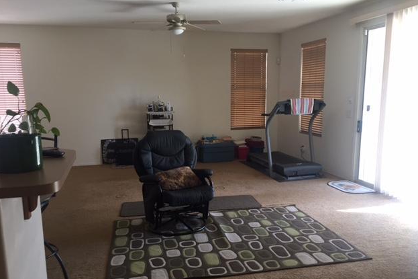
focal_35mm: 31
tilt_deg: -9.6
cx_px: 212
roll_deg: -0.4
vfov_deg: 42.2
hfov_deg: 60.3
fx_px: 360
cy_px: 159
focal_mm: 4.15
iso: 40
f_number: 2.2
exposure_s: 1/30
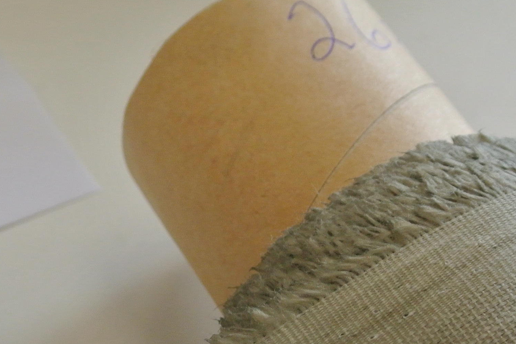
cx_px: 248
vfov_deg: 12.4
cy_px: 409
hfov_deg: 18.9
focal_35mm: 108
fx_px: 1548
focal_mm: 15.7
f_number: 4.2
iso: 640
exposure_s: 1/500
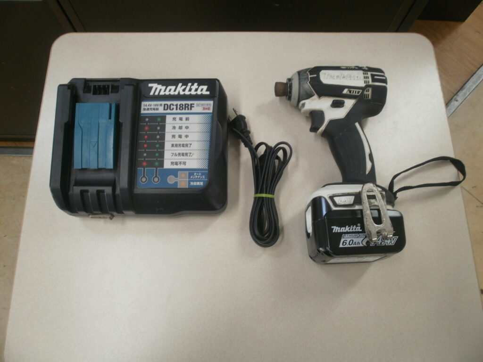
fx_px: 363
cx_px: 242
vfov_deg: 53.1
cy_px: 181
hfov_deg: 67.3
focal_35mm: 26
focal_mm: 4.65
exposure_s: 1/25
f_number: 2.6
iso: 100
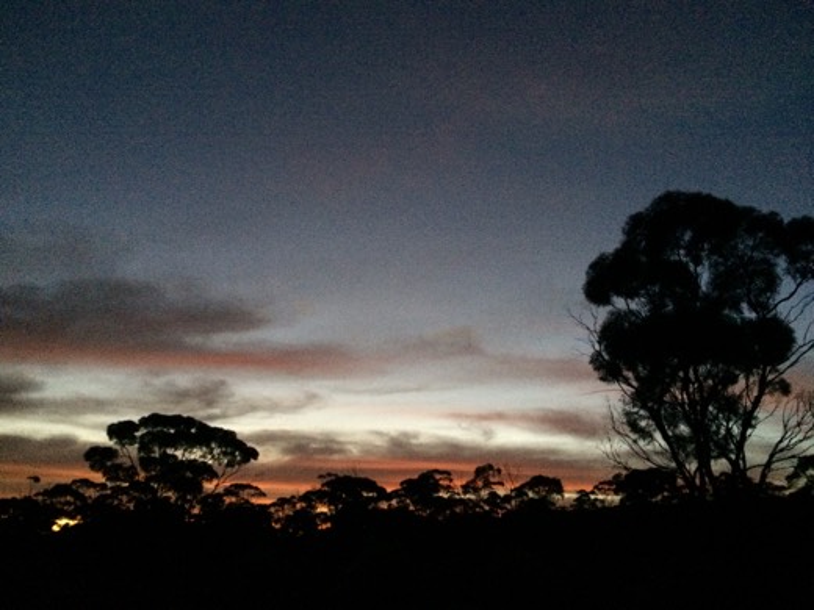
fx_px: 682
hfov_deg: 61.7
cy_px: 305
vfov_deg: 48.2
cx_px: 407
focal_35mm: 29
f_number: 2.2
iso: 500
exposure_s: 1/15
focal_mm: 4.15
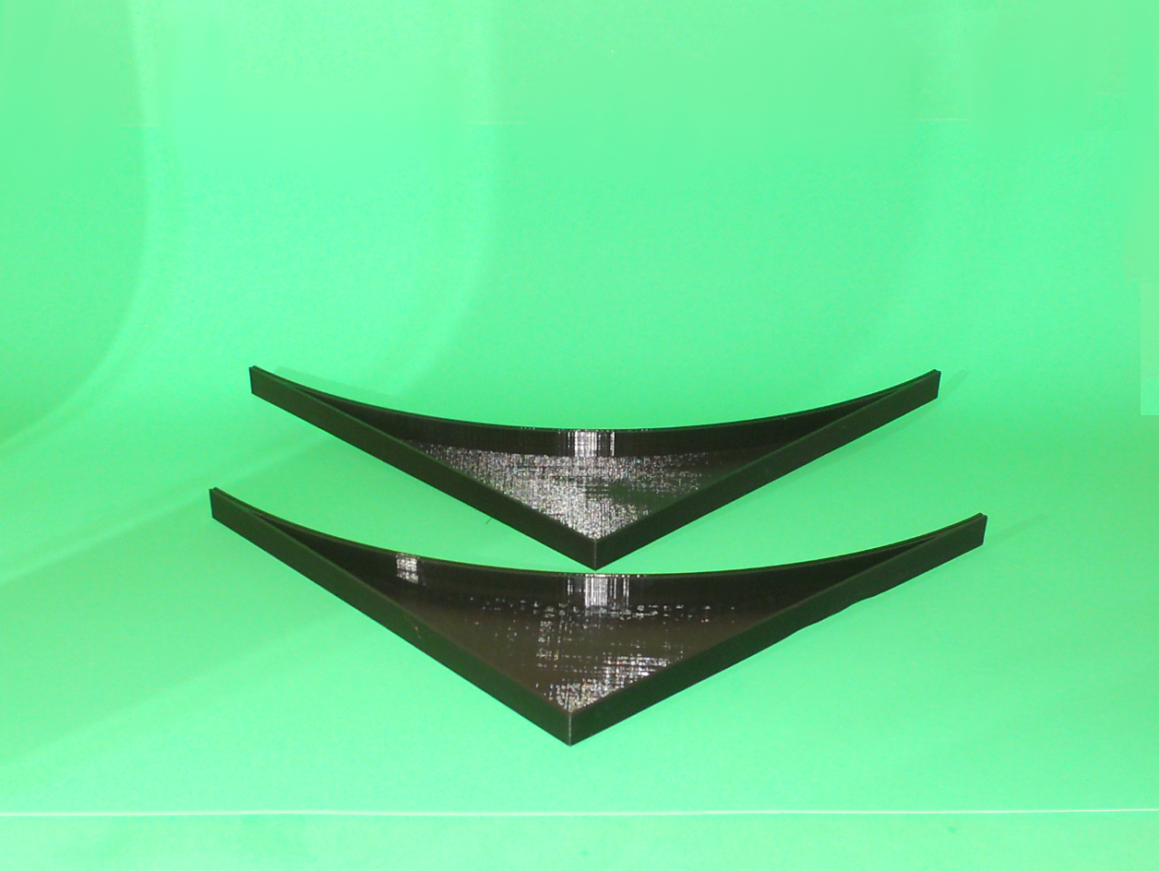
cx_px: 580
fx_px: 938
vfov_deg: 49.8
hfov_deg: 63.4
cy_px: 436
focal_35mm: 28
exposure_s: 1/25
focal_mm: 5
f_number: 2.7
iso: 100
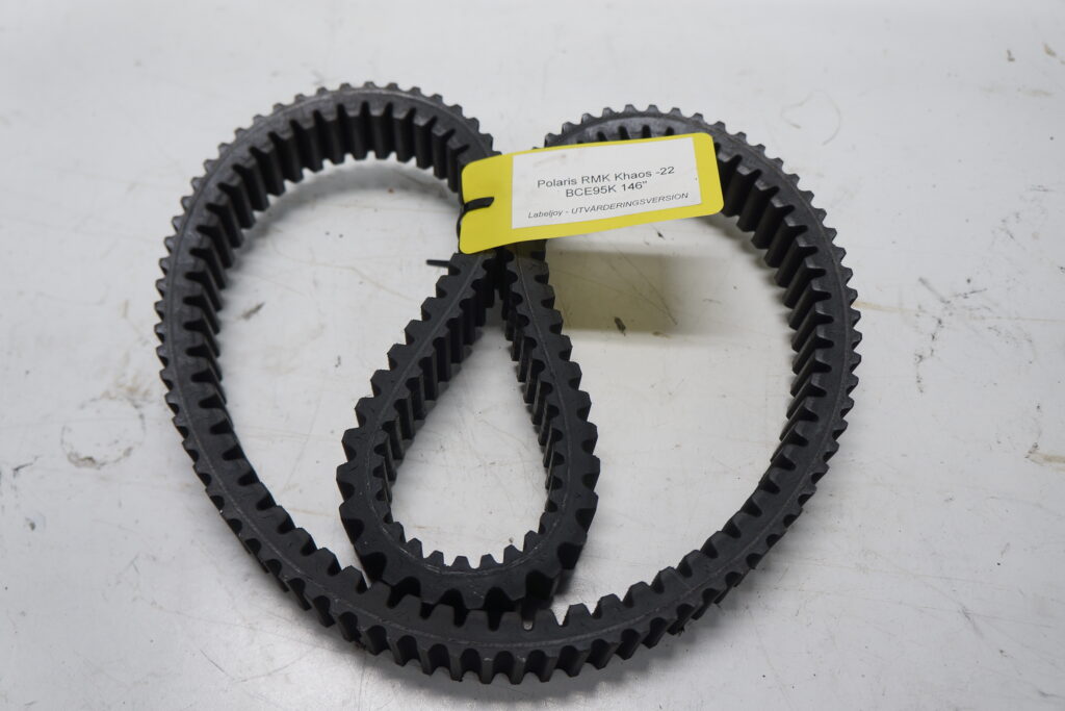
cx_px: 532
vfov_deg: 43.6
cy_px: 356
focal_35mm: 30
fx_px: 888
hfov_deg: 61.9
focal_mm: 20
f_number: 4
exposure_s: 1/60
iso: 125
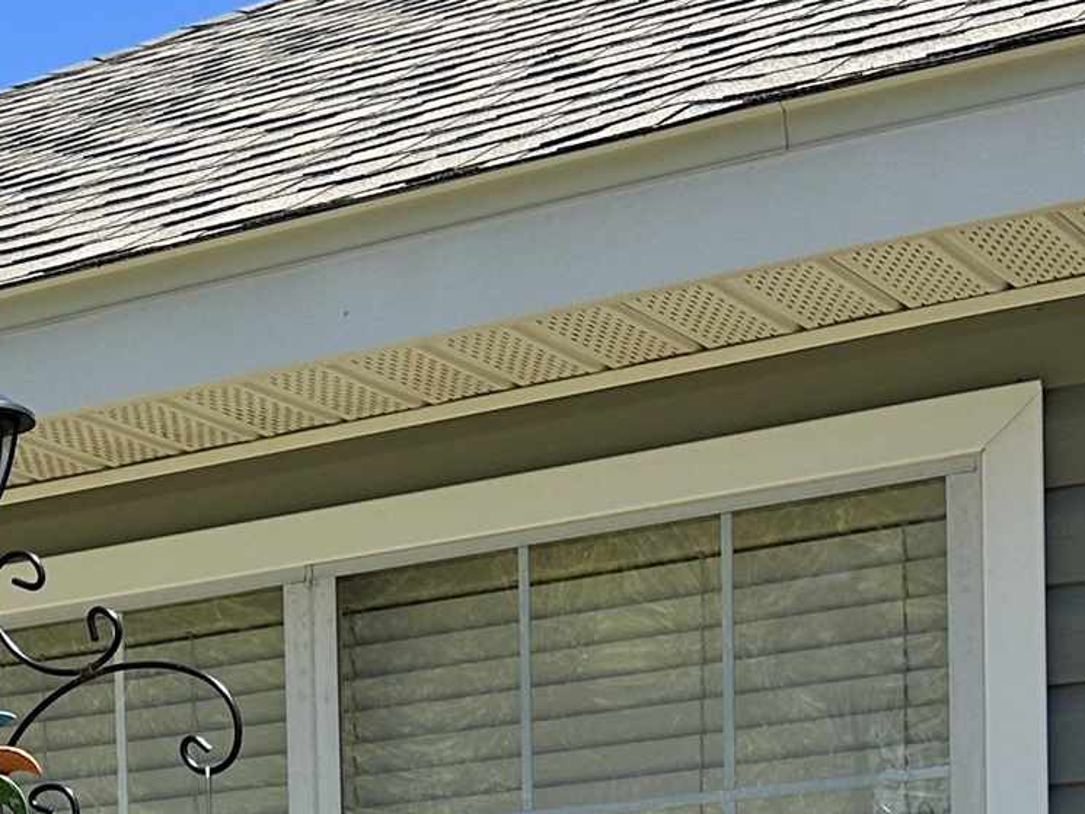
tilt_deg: -1.0
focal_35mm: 99
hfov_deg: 19.3
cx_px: 12
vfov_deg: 14.0
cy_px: 1245
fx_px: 3104
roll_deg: +1.0
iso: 80
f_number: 1.78
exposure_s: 1/2591
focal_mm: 6.86
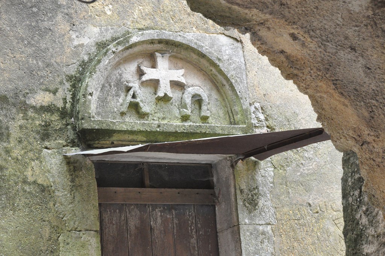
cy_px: 128
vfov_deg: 11.7
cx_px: 192
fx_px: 1250
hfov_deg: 17.5
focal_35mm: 117
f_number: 5.3
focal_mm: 78
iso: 2500
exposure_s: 1/200
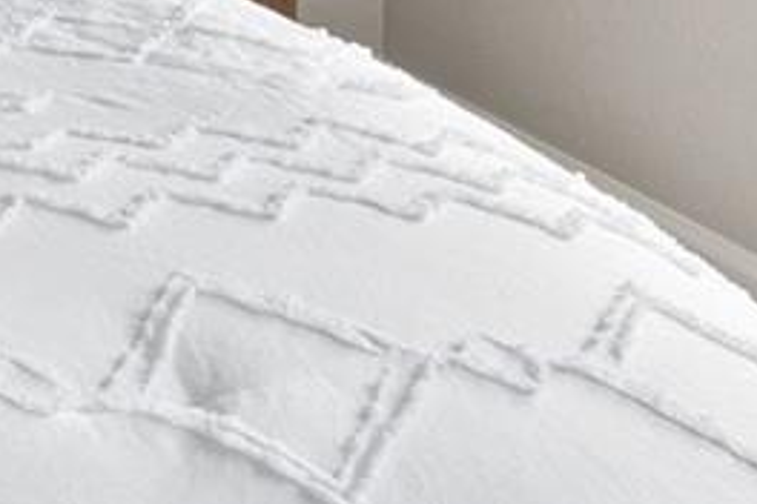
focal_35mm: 97
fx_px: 2040
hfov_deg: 14.2
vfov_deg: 11.7
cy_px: -673
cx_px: -1067
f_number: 11
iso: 250
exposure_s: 1
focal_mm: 16
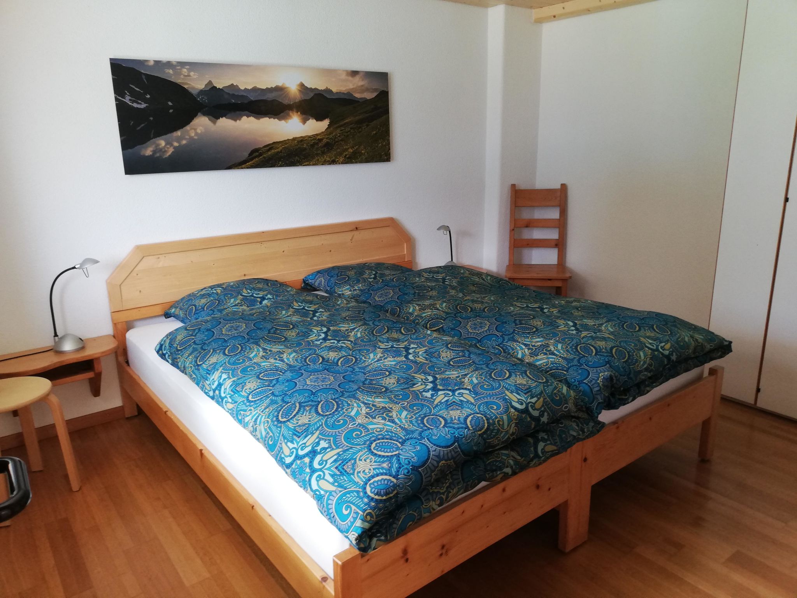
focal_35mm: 26
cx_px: 398
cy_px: 299
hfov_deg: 67.3
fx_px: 599
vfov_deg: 53.1
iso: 160
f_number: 2.2
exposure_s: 1/30
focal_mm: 3.81
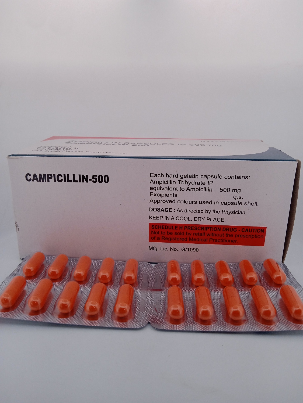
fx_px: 327
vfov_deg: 63.4
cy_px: 202
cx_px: 152
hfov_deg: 49.7
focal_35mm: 28
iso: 112
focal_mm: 3.43
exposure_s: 1/195
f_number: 2.2
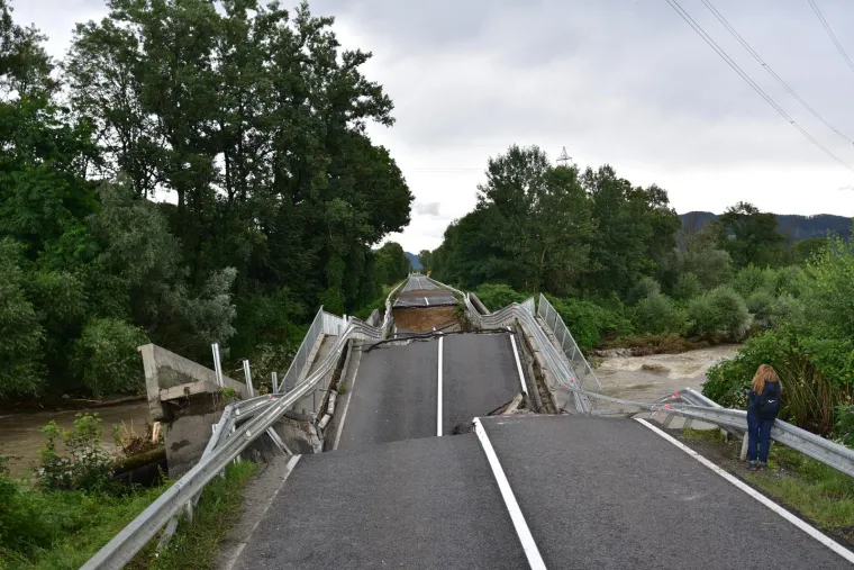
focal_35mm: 35
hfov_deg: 54.4
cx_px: 427
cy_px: 285
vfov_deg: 37.9
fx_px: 830
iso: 1000
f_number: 4.5
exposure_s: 1/640
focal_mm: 35
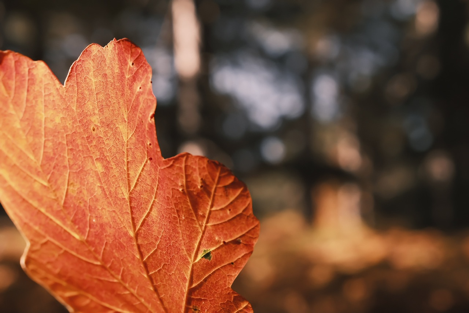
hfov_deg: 24.5
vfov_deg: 16.5
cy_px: 156
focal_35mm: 83
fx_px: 1081
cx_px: 234
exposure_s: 1/400
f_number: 7.1
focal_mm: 55
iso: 640
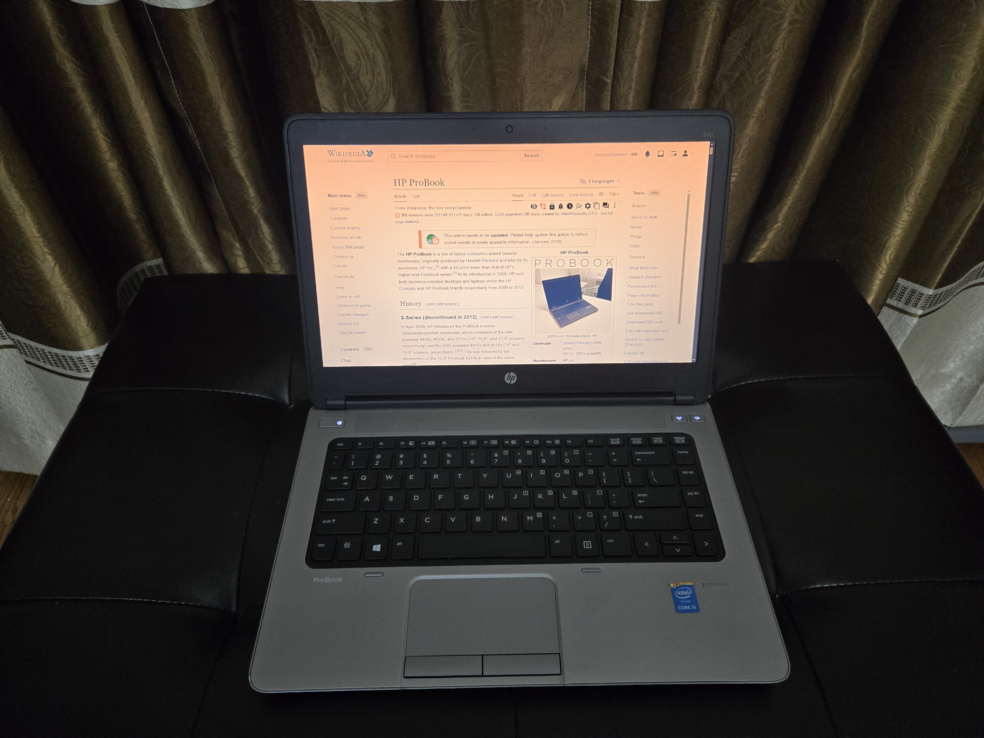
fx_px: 654
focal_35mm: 23
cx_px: 492
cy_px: 369
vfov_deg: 58.9
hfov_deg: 73.9
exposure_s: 1/120
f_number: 1.8
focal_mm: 5.4
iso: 400
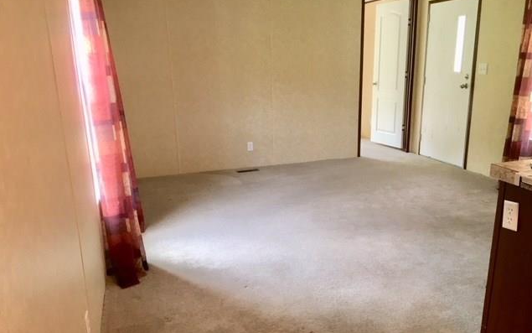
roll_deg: +1.2
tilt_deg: -15.7
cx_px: 266
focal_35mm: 31
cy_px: 182
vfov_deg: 40.6
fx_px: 450
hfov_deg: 61.2
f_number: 2.2
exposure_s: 1/30
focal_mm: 4.15
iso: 80
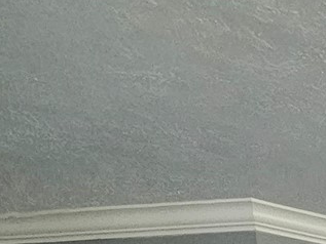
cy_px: 703
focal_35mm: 84
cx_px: 699
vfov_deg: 11.5
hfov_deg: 16.2
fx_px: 791
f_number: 2.2
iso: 400
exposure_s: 1/30
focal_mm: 2.2
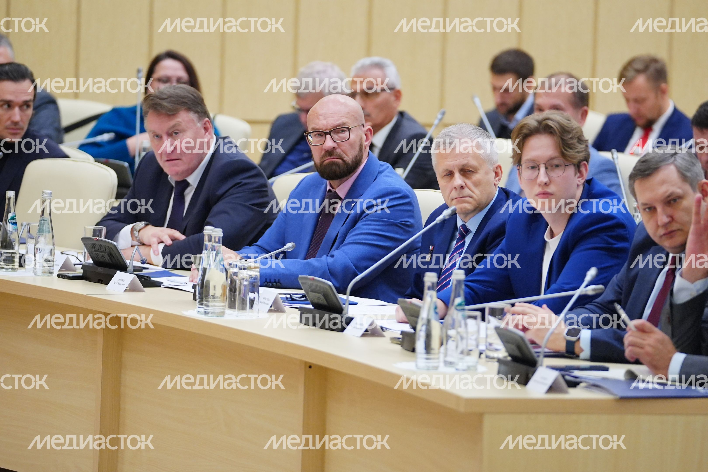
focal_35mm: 256
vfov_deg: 5.4
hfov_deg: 8.0
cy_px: 236
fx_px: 5034
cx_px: 354
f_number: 2.8
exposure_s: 1/500
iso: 2000
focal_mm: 171
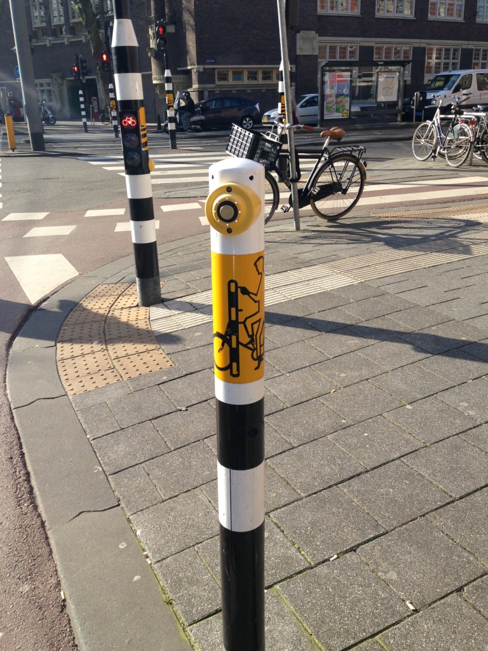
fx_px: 620
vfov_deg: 55.4
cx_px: 244
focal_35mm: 33
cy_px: 326
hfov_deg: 42.9
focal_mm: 4.13
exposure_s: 1/733
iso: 50
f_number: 2.4
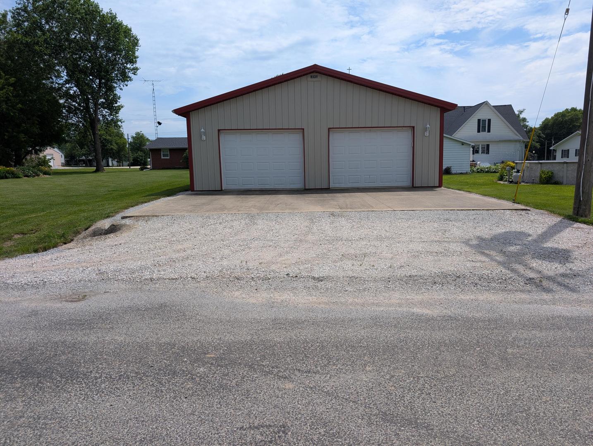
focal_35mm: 24
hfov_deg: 71.5
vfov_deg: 56.9
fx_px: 412
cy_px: 223
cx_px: 296
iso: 21
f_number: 1.68
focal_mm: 6.9
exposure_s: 1/1706
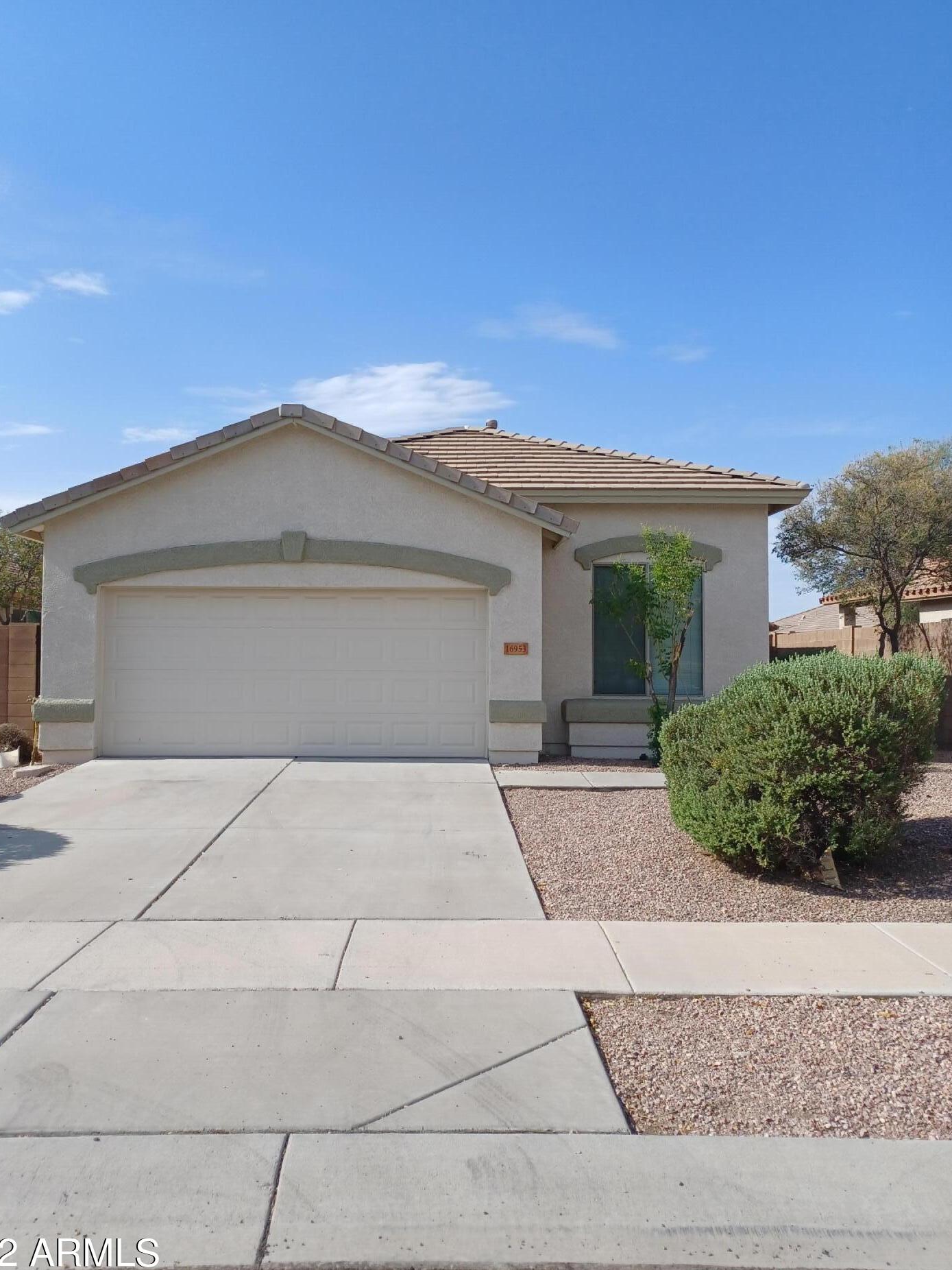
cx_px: 443
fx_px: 990
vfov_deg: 65.3
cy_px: 630
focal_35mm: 27
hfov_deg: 51.3
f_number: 1.8
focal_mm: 4.6
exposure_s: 1/426
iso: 32
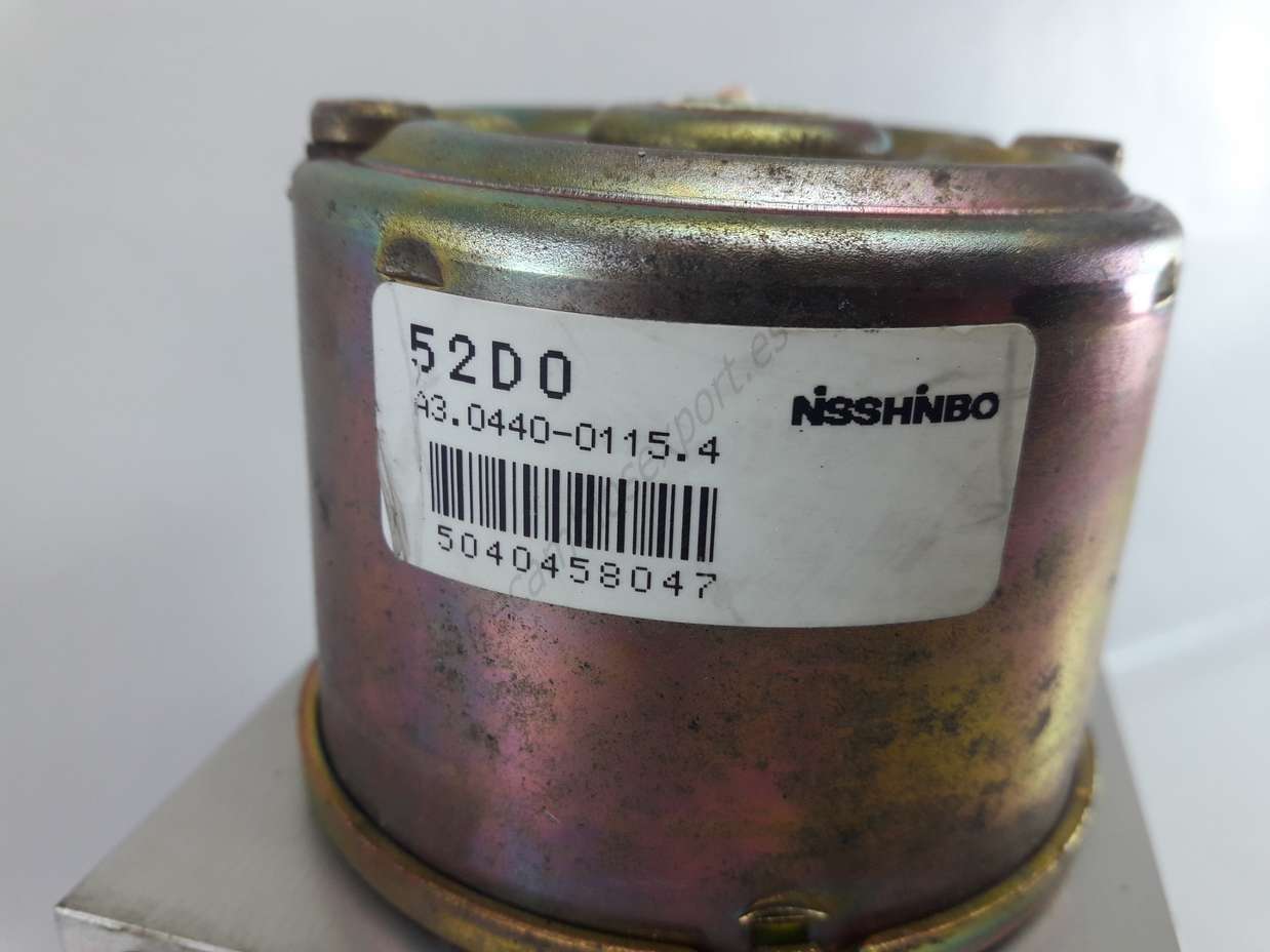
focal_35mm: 28
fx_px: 1027
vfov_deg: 49.7
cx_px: 635
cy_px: 476
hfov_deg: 63.5
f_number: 1.9
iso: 50
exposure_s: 1/50
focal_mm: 3.7
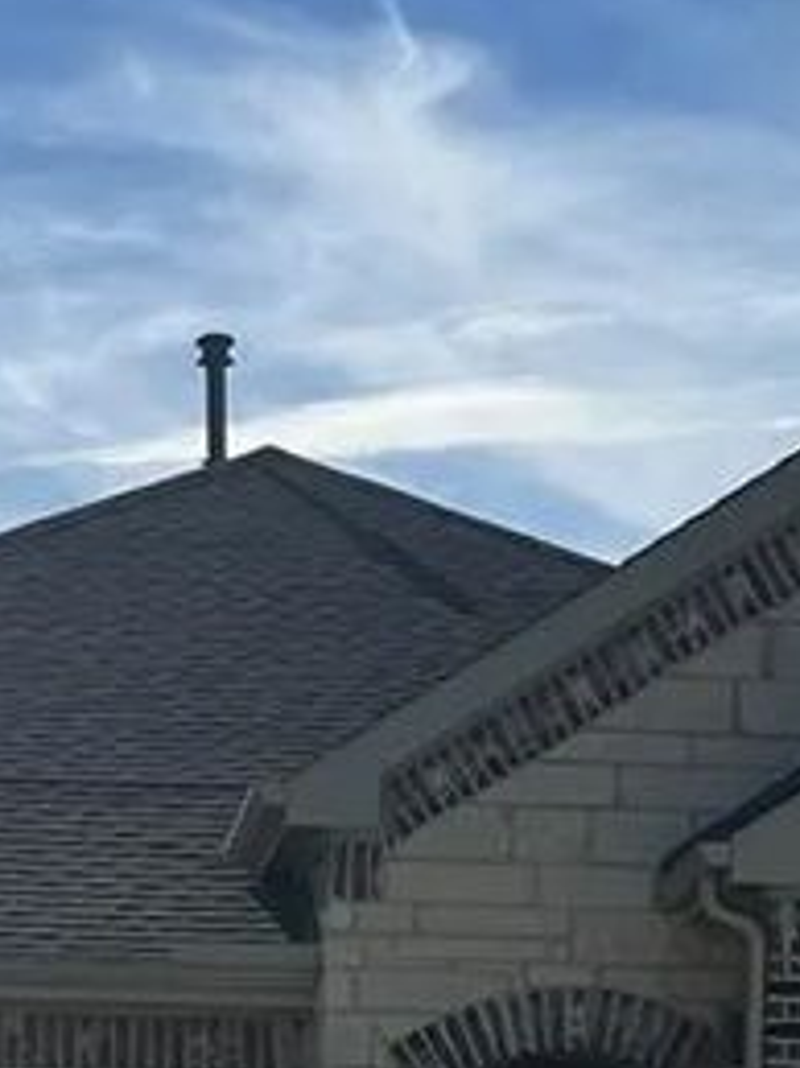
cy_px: 1928
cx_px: 313
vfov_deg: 13.0
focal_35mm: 137
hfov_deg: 10.8
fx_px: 4225
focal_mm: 5.1
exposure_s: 1/8403
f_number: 1.6
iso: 50
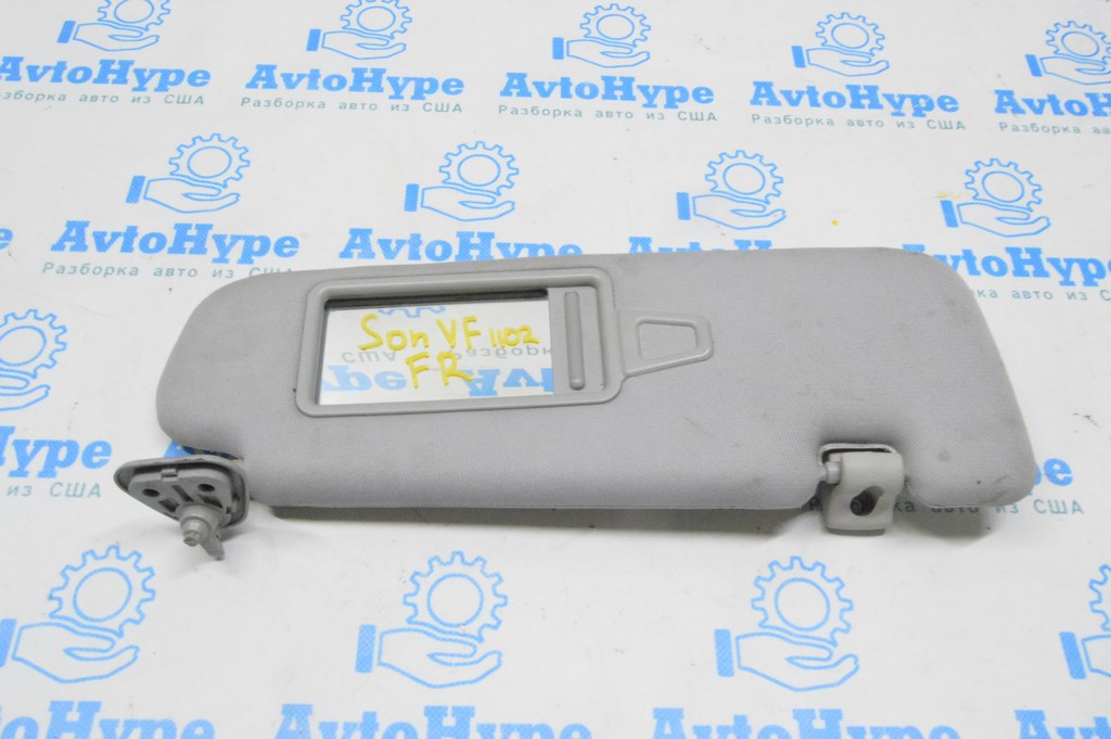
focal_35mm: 33
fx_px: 1018
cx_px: 556
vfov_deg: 39.9
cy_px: 370
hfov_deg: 57.3
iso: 6400
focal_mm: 22
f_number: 20
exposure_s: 1/15
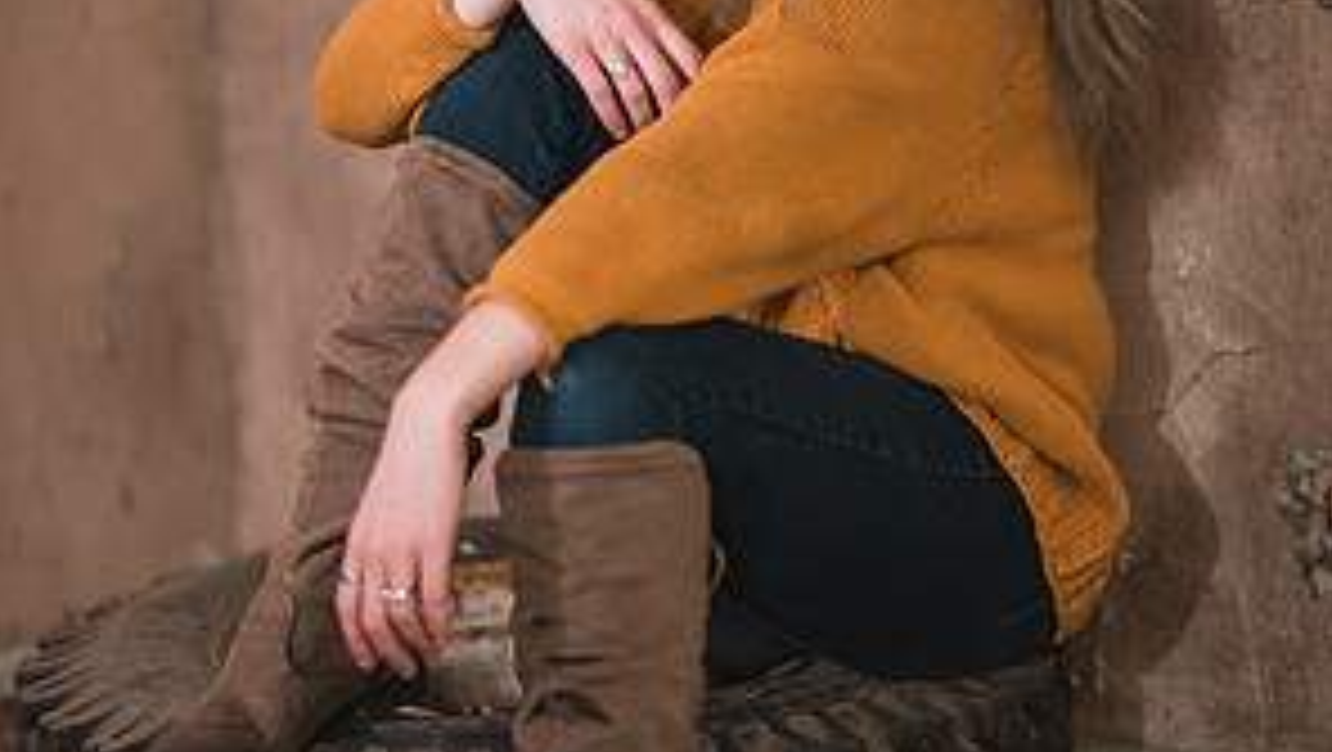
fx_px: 5903
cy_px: 275
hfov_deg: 12.9
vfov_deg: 7.3
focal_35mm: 167
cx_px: 666
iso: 320
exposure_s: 1/800
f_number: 1.6
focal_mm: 105
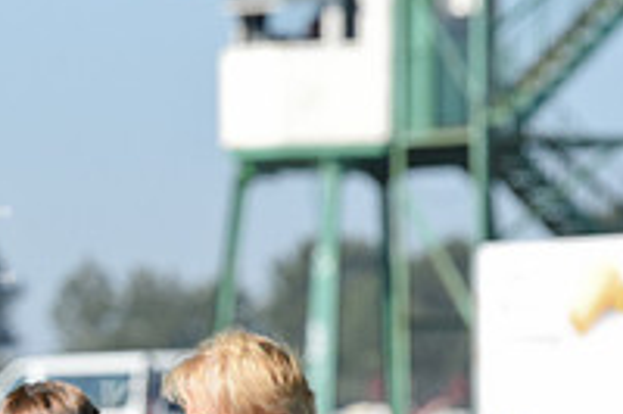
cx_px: -178
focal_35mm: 536
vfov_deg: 2.6
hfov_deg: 3.8
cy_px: 434
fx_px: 9268
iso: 500
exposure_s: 1/2000
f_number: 6.3
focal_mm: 185
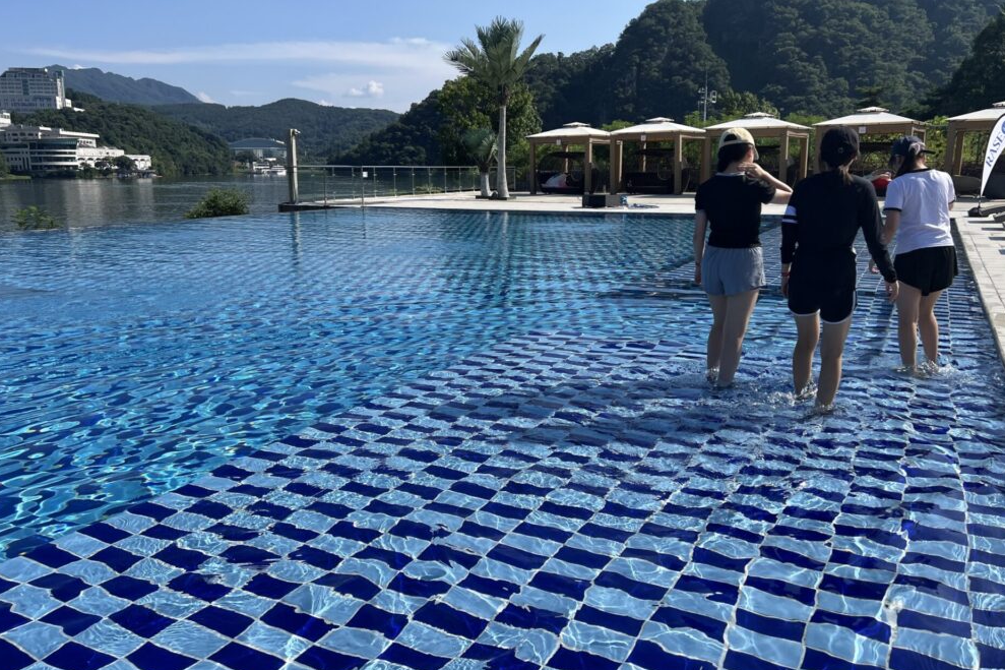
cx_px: 498
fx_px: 781
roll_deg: -0.1
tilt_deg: -10.7
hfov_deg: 65.5
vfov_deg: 46.3
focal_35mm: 28
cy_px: 308
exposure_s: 1/4630
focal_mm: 5.7
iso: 50
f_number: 1.5
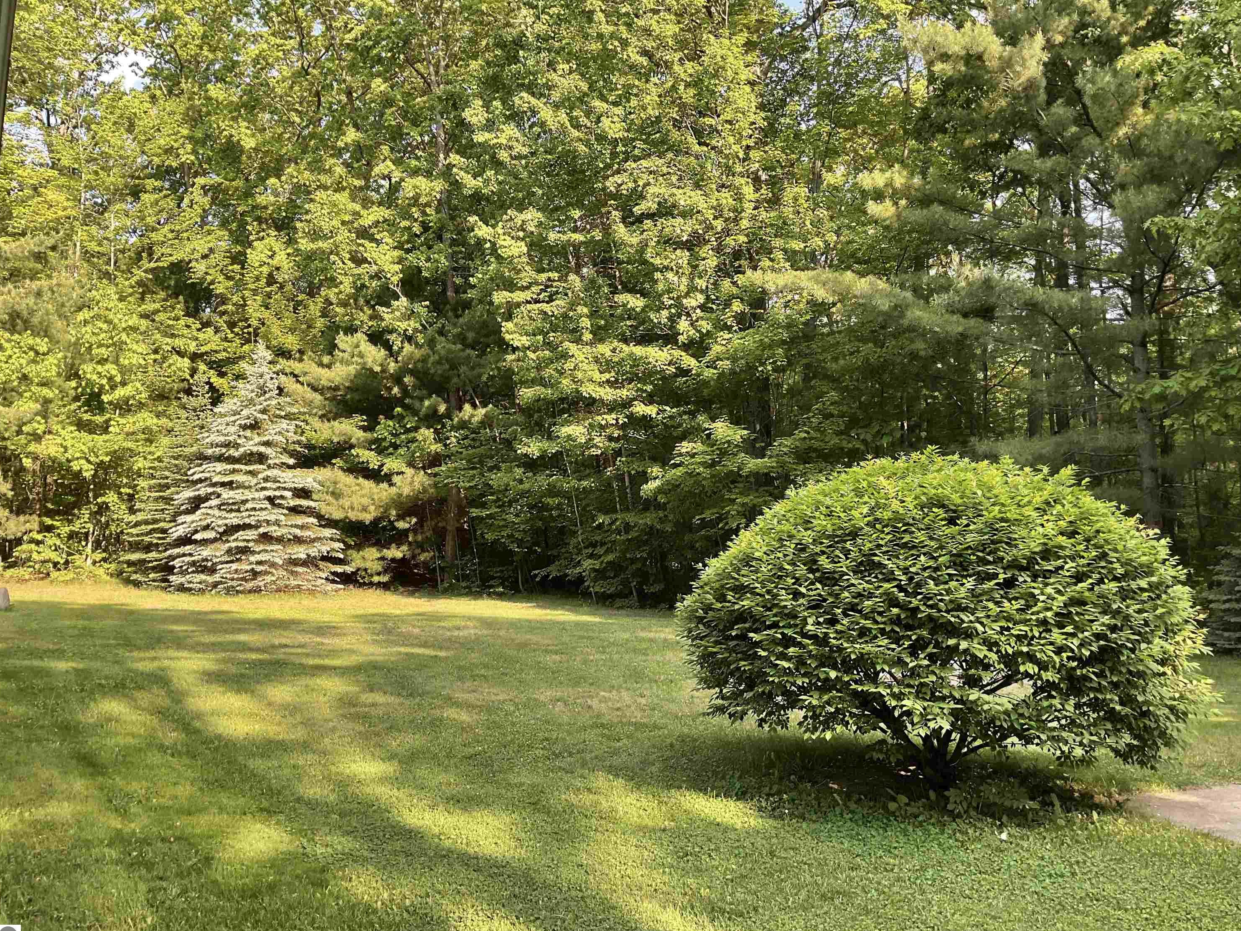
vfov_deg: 46.8
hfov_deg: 60.0
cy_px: 468
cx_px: 636
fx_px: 1075
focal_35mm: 30
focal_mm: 3
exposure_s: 1/142
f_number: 1.8
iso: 16
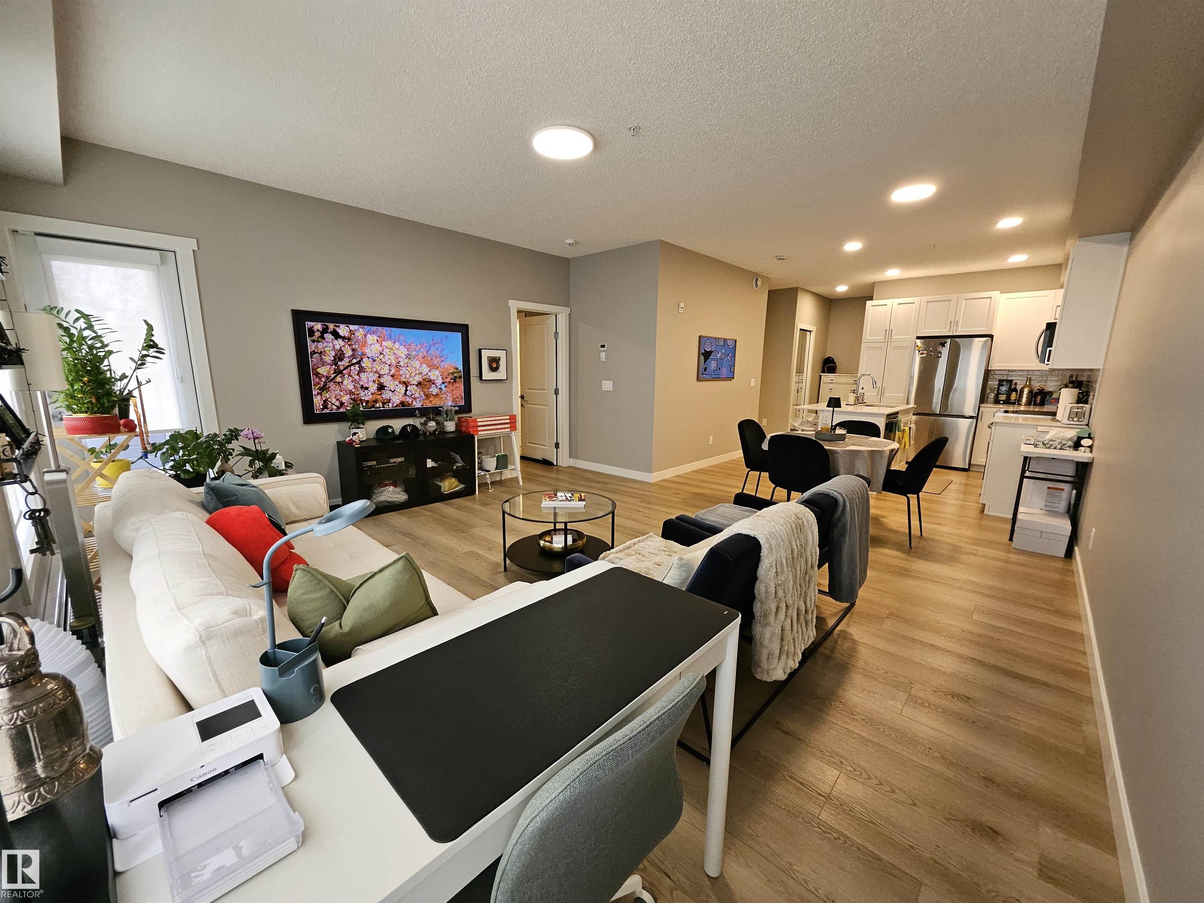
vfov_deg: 89.9
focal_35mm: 13
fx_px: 452
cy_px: 452
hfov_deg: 106.2
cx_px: 602
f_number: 2.2
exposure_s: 1/60
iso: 200
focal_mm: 1.74
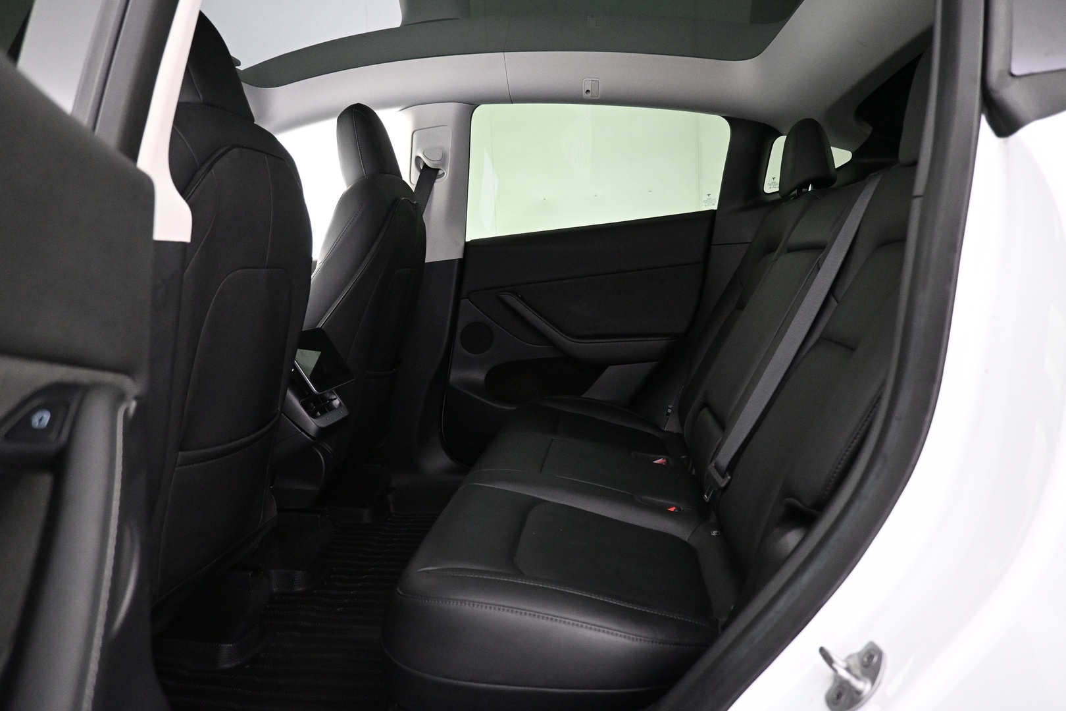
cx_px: 533
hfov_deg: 73.7
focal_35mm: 24
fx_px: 711
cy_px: 356
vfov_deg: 53.1
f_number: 3.5
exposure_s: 1/30
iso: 4000
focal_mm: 16
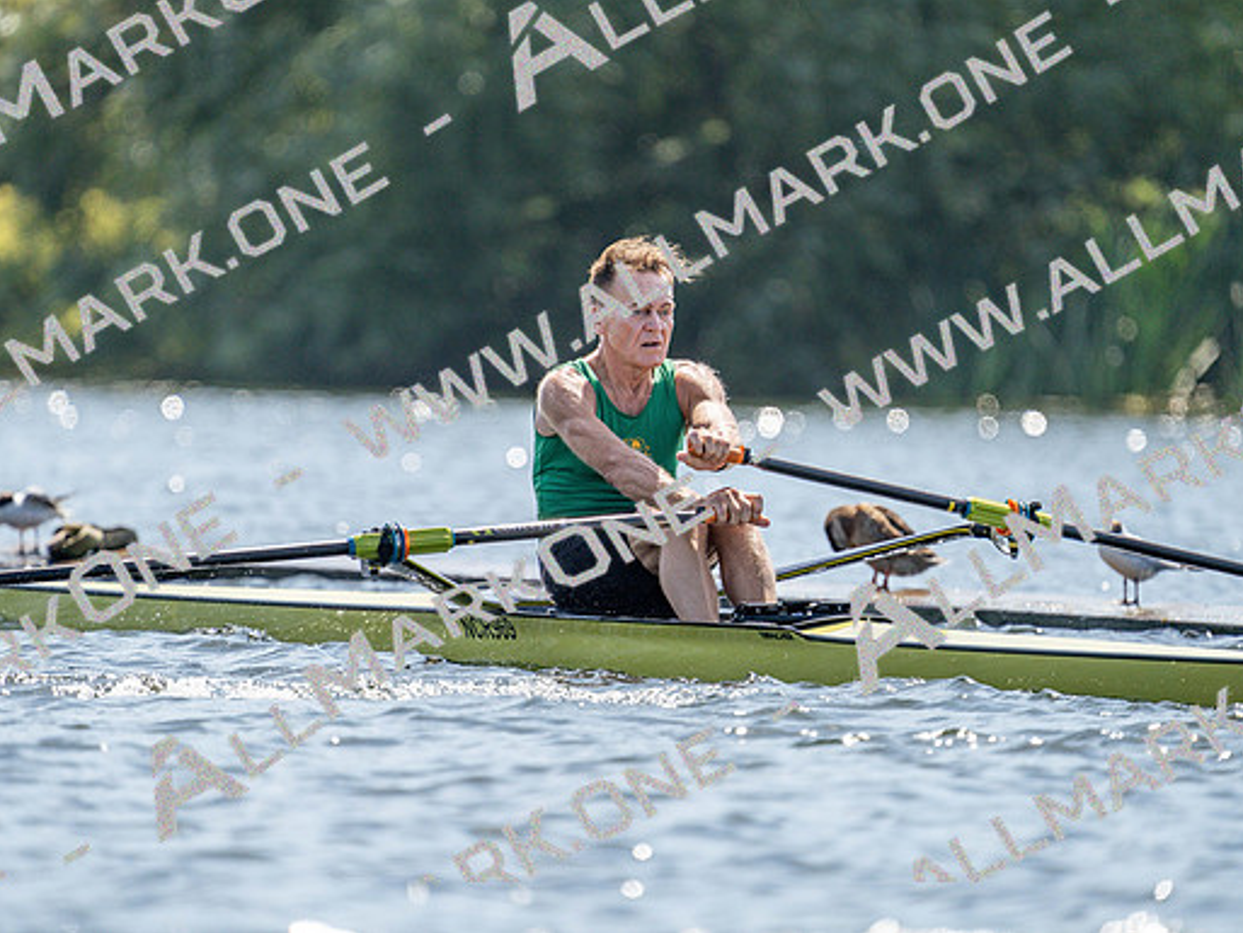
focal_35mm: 652
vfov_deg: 2.3
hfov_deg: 3.0
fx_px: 23418
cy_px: 466
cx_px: 642
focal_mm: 600
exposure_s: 1/2000
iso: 400
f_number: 6.3
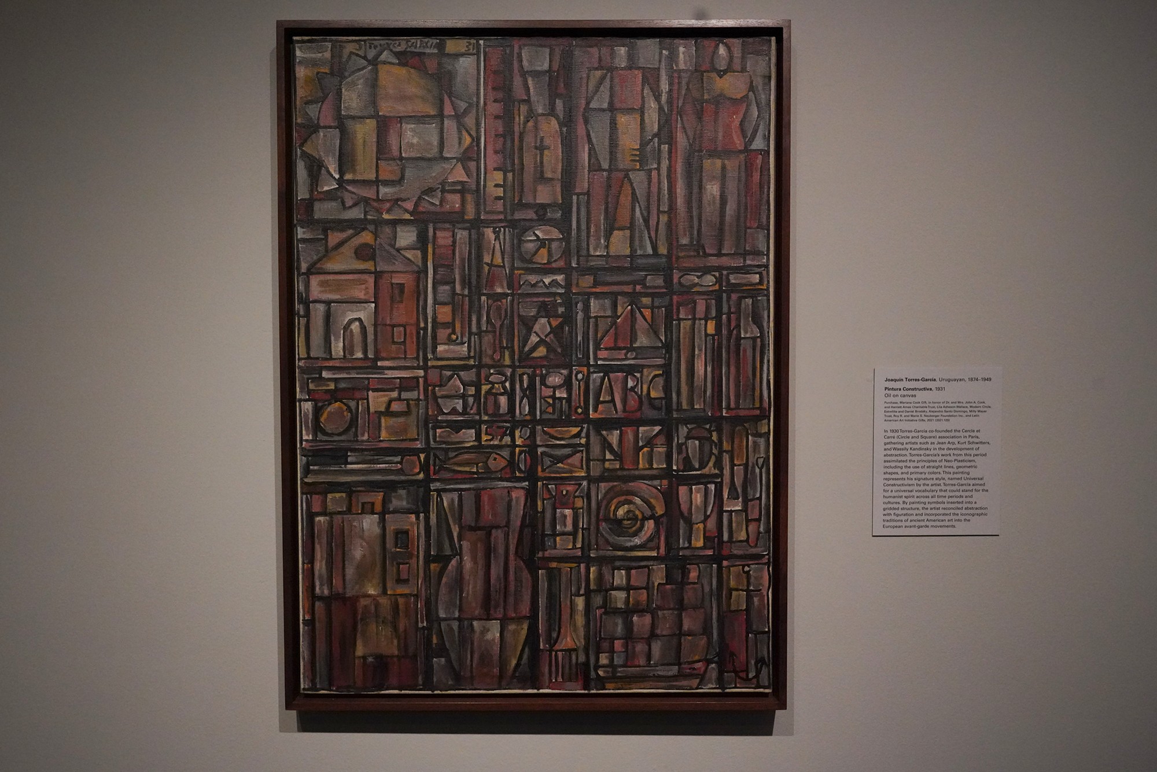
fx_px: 1029
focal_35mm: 32
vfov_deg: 41.1
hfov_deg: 58.7
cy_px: 386
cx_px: 578
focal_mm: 32
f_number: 6.3
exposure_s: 1/100
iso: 8000
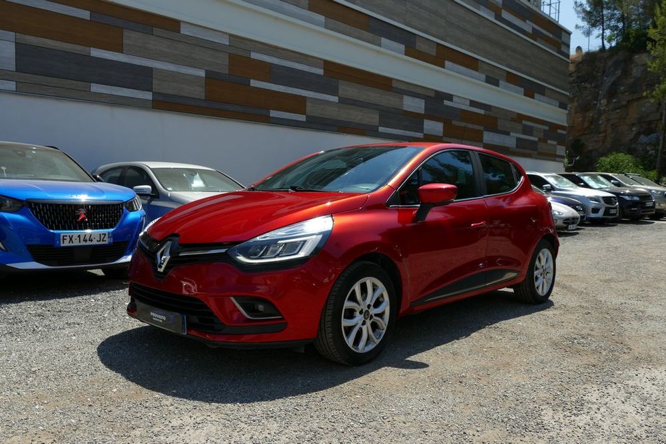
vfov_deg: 45.0
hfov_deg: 63.7
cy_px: 222
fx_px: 537
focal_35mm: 29
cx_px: 333
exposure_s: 1/1600
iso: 125
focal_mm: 10.6
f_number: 3.5
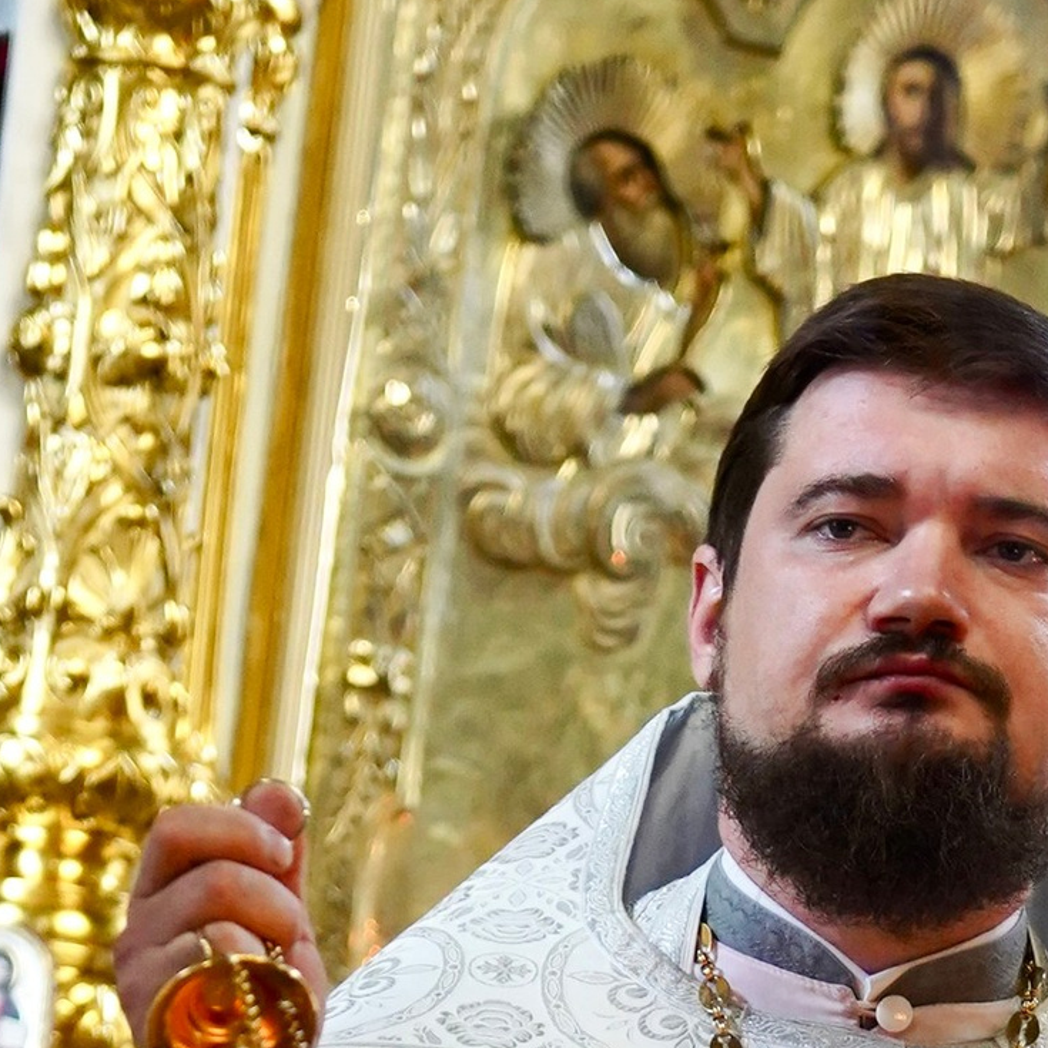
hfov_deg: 8.2
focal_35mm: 213
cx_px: 632
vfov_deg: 7.8
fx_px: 7296
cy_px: 2206
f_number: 2.8
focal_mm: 48
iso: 2500
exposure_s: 1/125
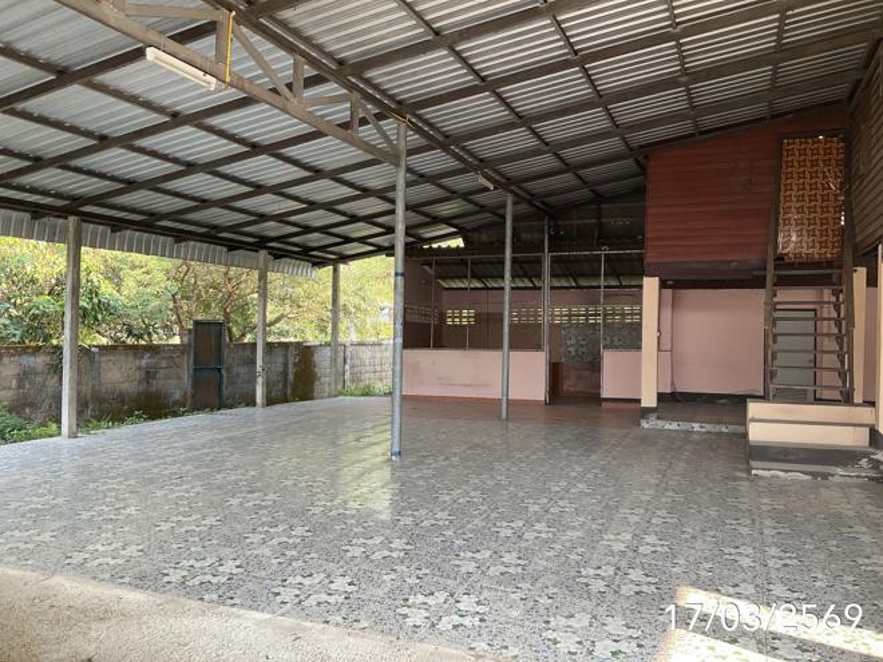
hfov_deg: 61.7
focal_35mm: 29
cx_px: 442
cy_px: 331
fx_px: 740
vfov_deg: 48.2
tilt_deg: -0.2
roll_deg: -0.8
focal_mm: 3
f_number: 1.8
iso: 40
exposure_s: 1/100
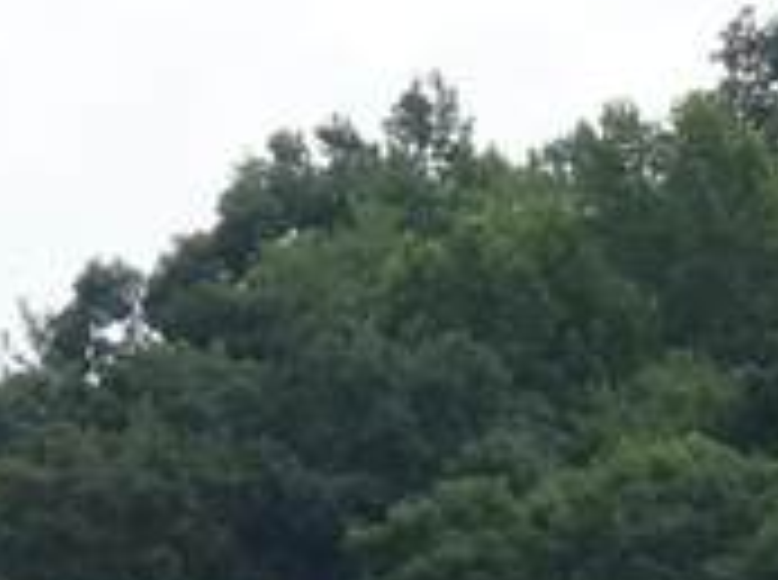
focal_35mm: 801
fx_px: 17965
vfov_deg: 1.8
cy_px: 1434
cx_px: -243
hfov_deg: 2.5
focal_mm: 18.53
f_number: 5
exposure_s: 1/250
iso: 80
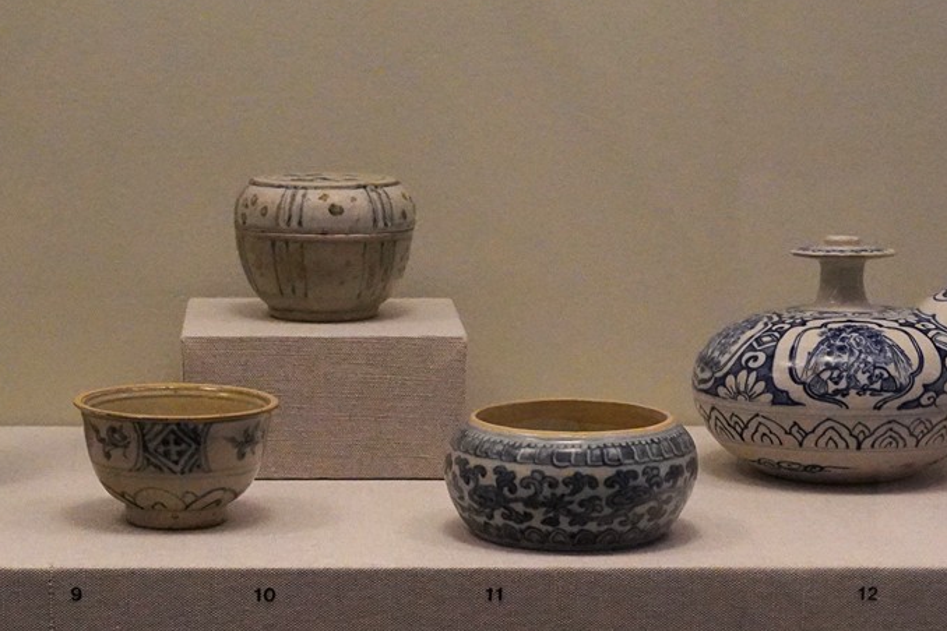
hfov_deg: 17.8
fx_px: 3025
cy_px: 737
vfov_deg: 11.7
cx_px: 346
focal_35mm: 115
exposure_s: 1/100
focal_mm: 39
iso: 8000
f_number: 5.6
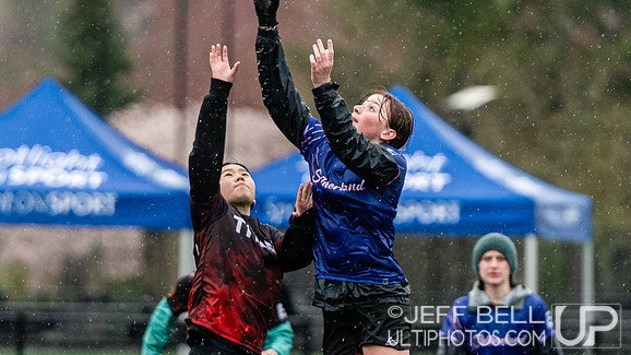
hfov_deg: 3.9
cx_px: 341
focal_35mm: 557
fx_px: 9319
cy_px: 215
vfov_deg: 2.2
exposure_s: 1/1000
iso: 800
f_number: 2.8
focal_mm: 200
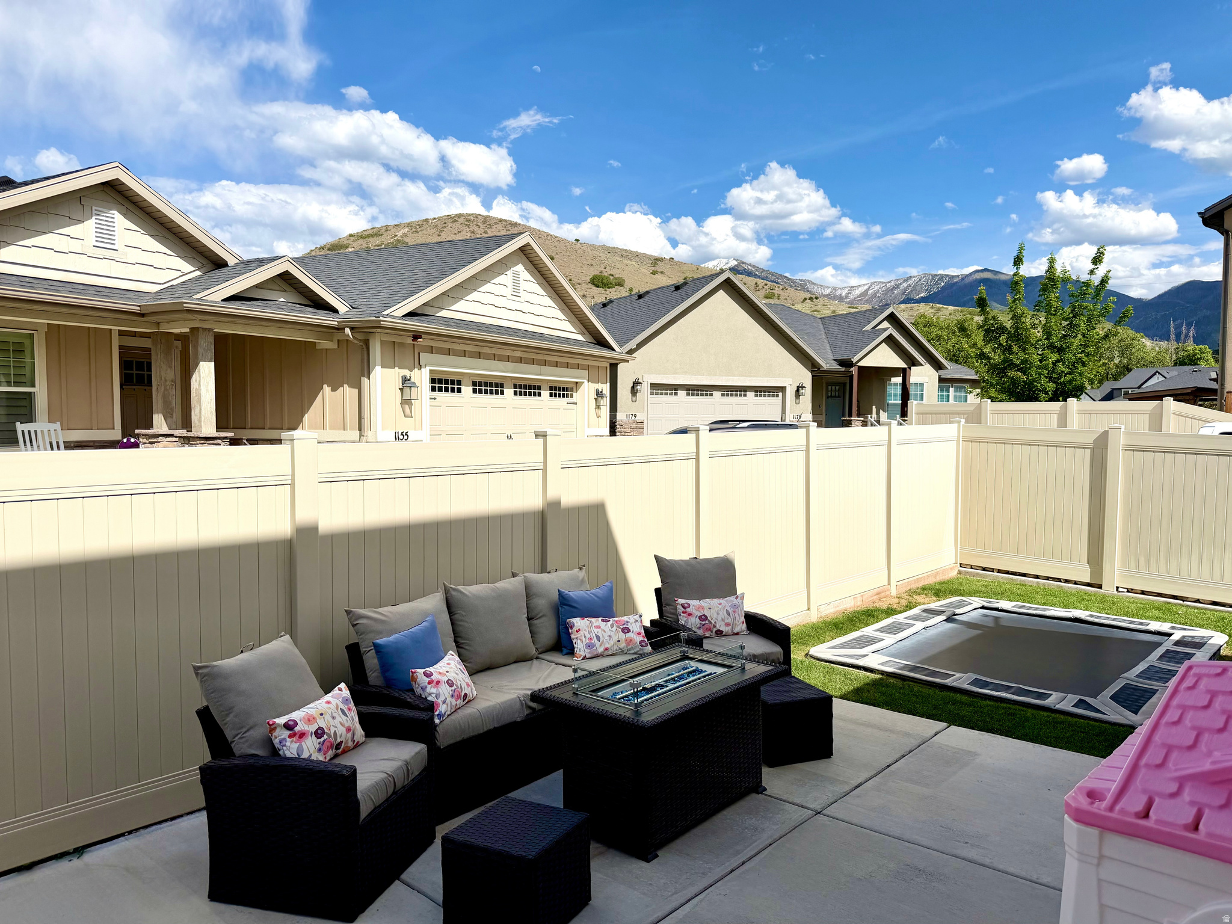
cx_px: 616
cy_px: 462
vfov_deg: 56.8
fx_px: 854
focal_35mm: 24
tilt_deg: -3.0
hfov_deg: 71.6
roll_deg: -0.1
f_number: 1.78
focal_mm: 6.76
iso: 80
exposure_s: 1/8130
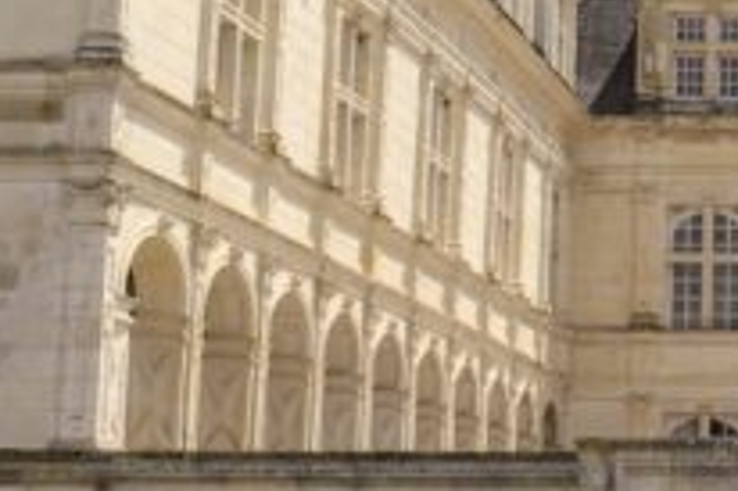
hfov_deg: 14.5
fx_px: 2786
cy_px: 138
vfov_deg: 10.1
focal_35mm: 136
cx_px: 931
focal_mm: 35
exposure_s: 1/500
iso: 200
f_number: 5.6
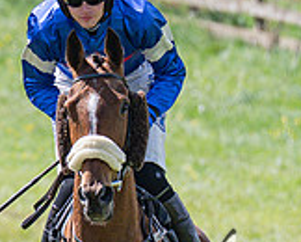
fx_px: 14734
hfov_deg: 1.2
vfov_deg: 0.9
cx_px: 12
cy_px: 217
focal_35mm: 1652
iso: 200
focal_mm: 200
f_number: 4
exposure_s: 1/2000
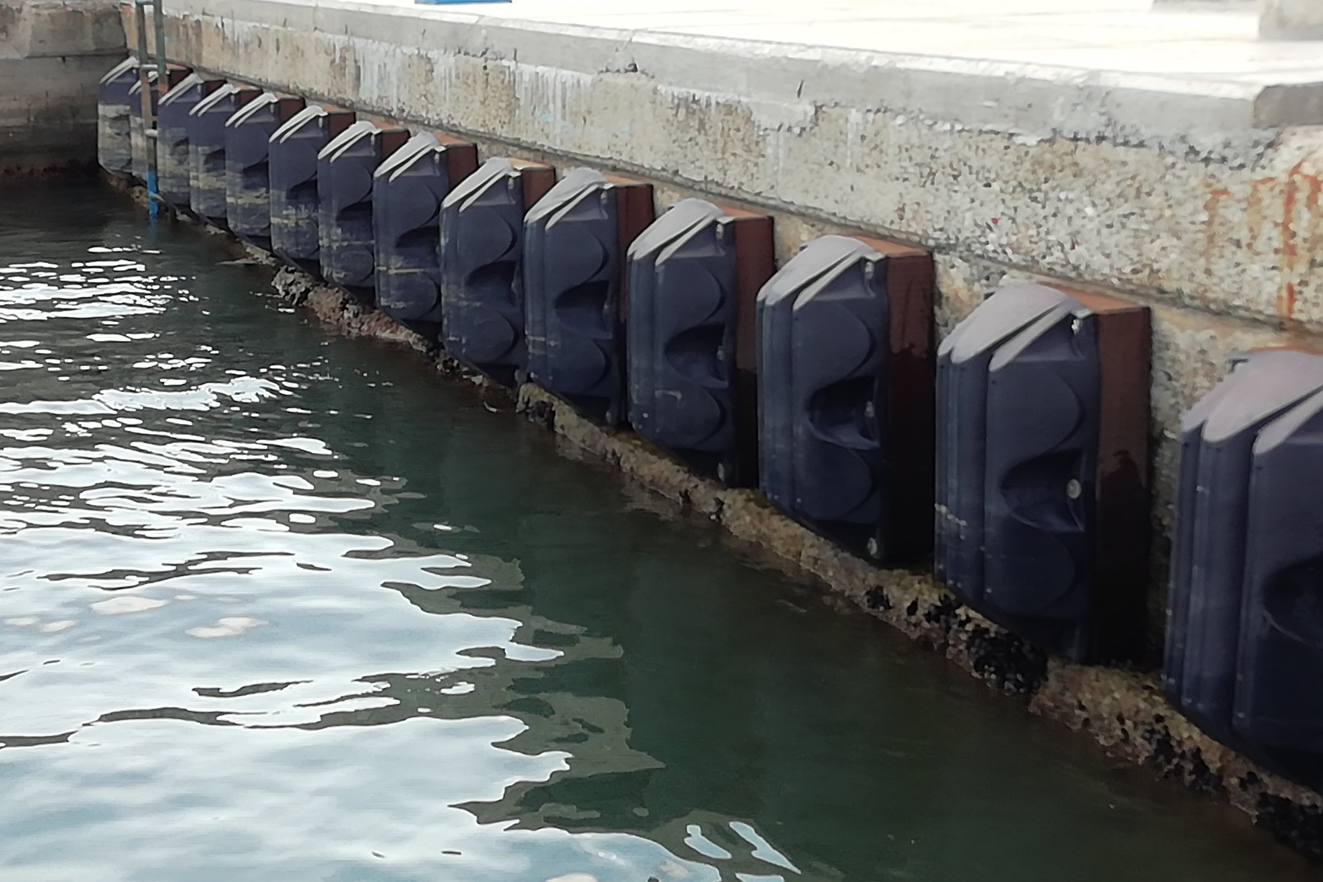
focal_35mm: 75
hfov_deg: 27.0
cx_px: 662
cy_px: 414
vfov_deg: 18.2
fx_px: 2756
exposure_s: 1/238
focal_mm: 3.46
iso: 50
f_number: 2.2
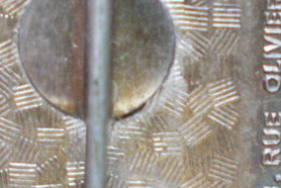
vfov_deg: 9.9
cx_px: 159
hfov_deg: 14.7
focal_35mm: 139
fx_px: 1086
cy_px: 73
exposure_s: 1/40
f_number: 3.1
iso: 400
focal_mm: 6.3
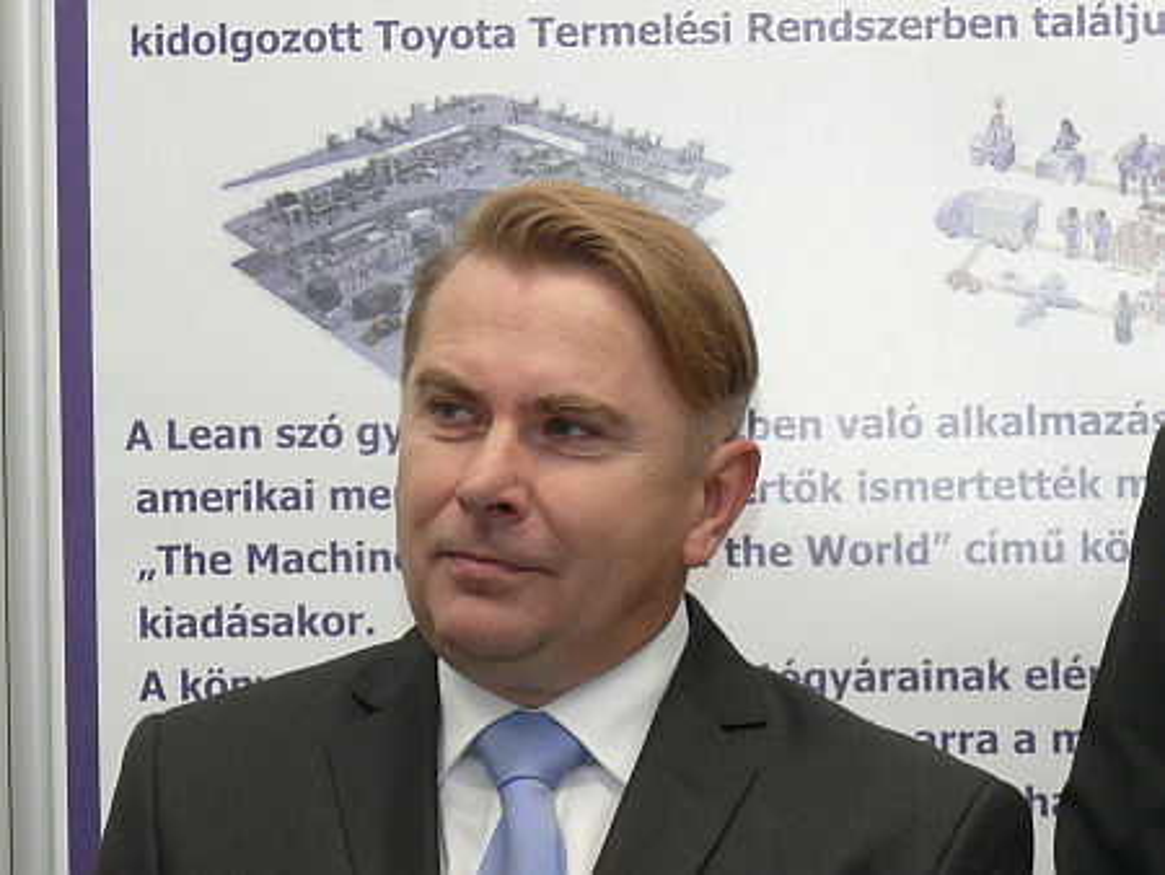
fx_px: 7071
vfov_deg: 7.1
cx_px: 582
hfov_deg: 9.4
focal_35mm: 210
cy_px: 438
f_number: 3.6
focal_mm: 25
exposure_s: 1/30
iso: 100
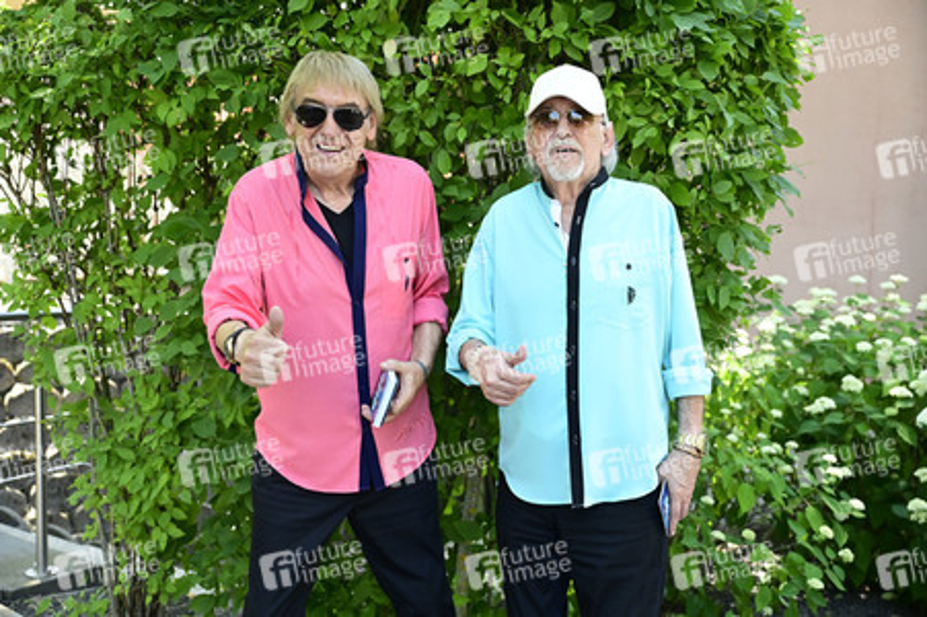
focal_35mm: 36
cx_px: 464
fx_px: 926
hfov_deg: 53.2
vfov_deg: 36.8
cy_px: 308
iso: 4000
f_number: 2.8
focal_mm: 36
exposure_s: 1/5000
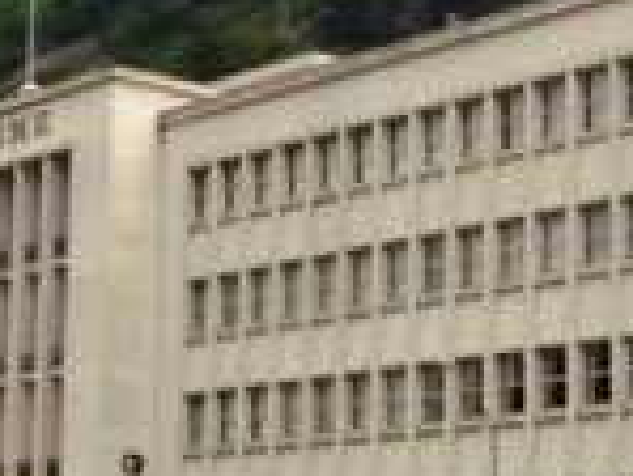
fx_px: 2068
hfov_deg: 17.2
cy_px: 268
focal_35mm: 113
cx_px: 523
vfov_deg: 13.1
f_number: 8
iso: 400
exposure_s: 1/1300
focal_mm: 5.8
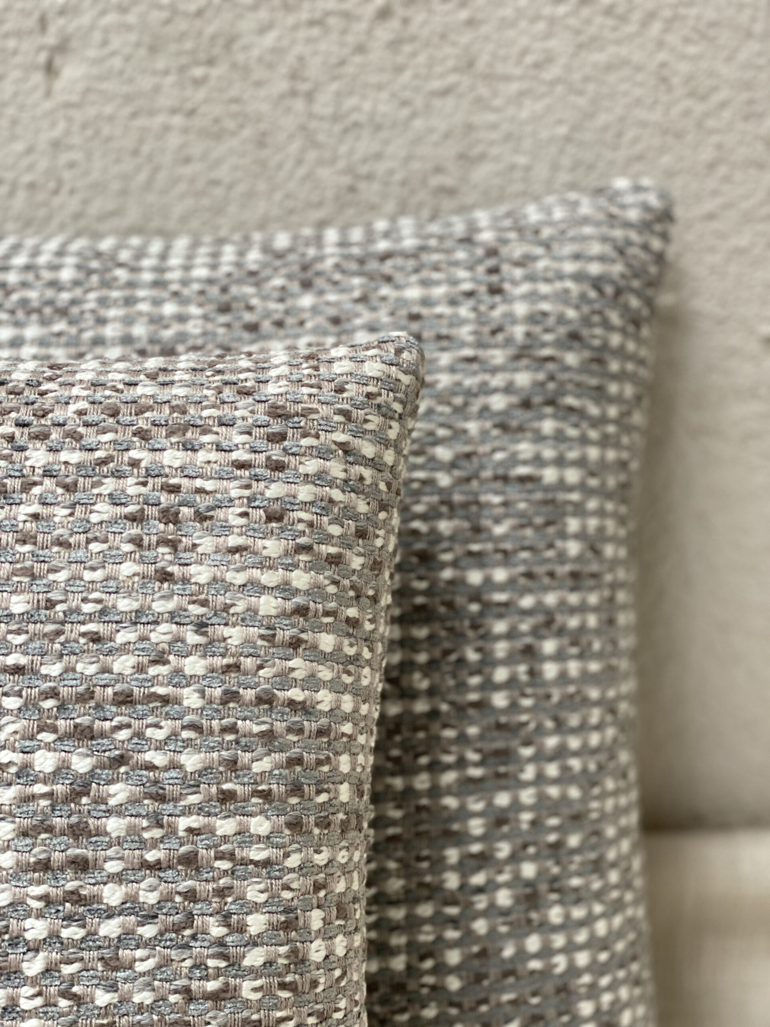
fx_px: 1542
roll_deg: +1.0
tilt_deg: -19.9
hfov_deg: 28.0
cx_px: 385
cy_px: 514
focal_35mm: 52
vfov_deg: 36.8
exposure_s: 1/116
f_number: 2
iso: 250
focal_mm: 6
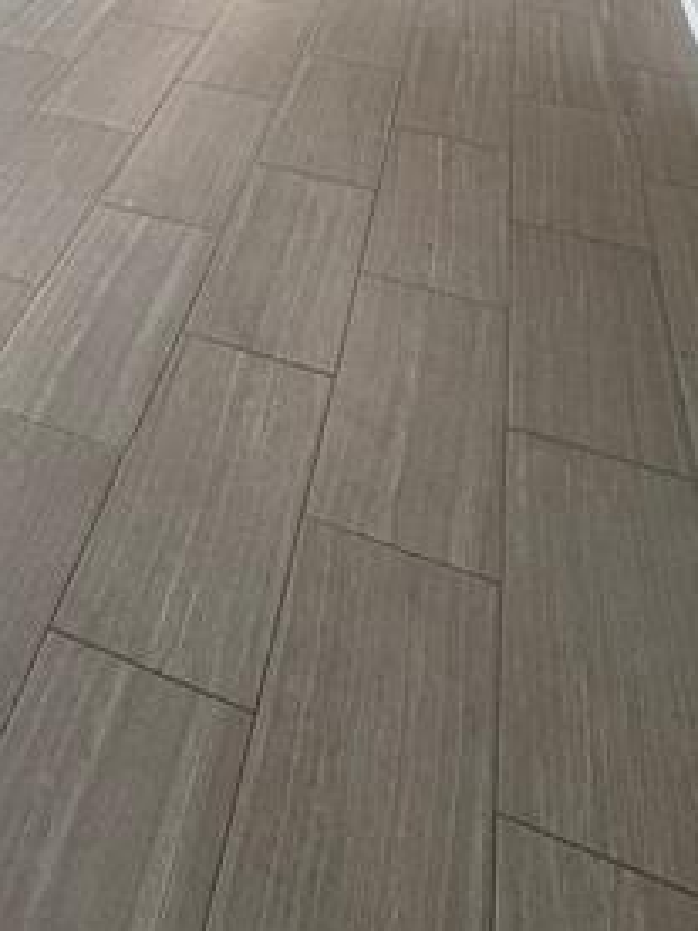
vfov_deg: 36.7
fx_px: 1049
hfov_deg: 35.5
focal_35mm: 39
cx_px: 132
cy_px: -189
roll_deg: -1.7
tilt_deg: -14.8
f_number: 2.2
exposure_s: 1/120
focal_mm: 2.22
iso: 160
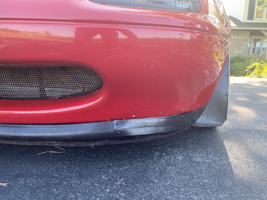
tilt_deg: -8.6
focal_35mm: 26
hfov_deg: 67.3
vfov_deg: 53.1
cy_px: 100
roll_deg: -2.8
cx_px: 134
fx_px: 201
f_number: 1.8
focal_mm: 4.25
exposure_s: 1/122
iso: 50
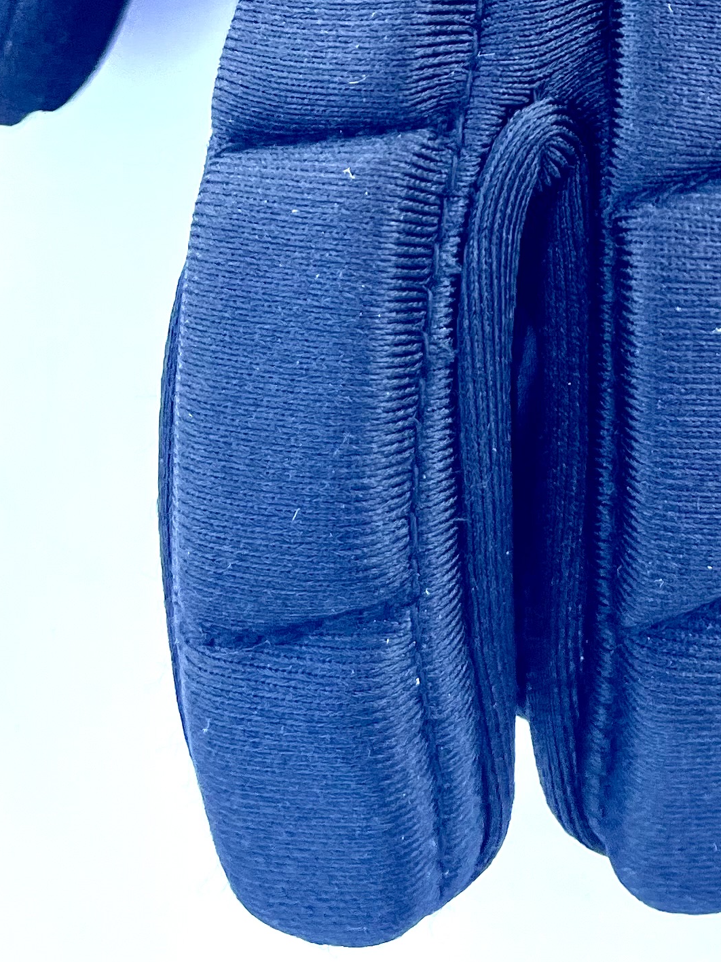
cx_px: 758
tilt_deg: -72.7
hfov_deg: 19.2
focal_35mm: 74
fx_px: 2056
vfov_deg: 22.7
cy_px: -381
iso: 50
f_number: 1.6
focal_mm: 5.1
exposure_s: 1/357
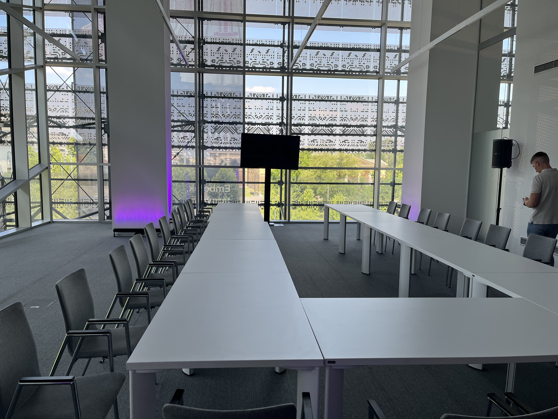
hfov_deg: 67.3
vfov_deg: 53.1
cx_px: 279
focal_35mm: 26
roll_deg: -0.9
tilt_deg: -5.1
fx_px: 419
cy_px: 210
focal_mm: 5.1
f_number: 1.6
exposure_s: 1/363
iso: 50
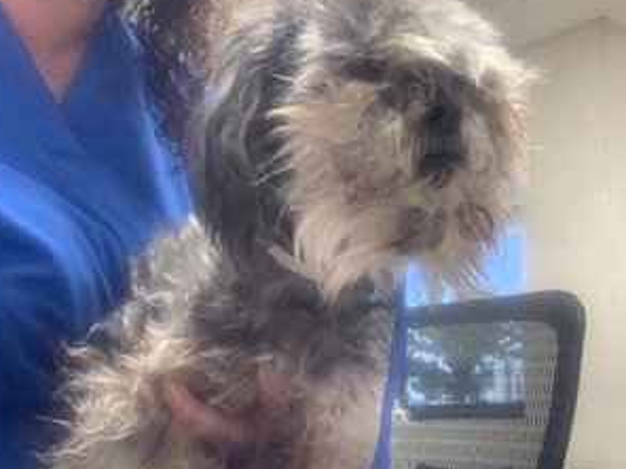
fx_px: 796
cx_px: 412
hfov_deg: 42.4
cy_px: 267
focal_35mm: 44
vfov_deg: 32.8
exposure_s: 1/60
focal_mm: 2.15
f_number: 2.4
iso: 250
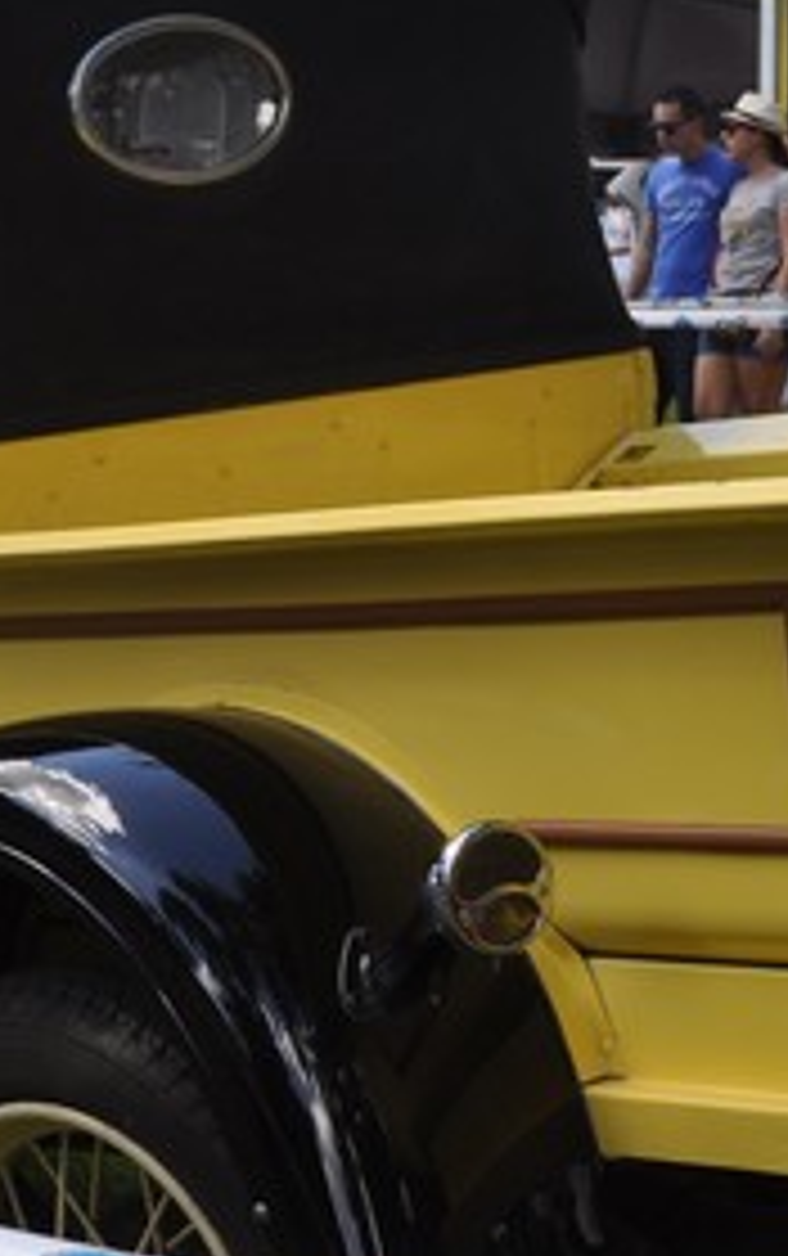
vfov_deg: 19.4
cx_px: 286
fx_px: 3667
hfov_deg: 12.3
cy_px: 855
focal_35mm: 107
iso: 200
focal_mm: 26
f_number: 6.7
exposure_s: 1/180
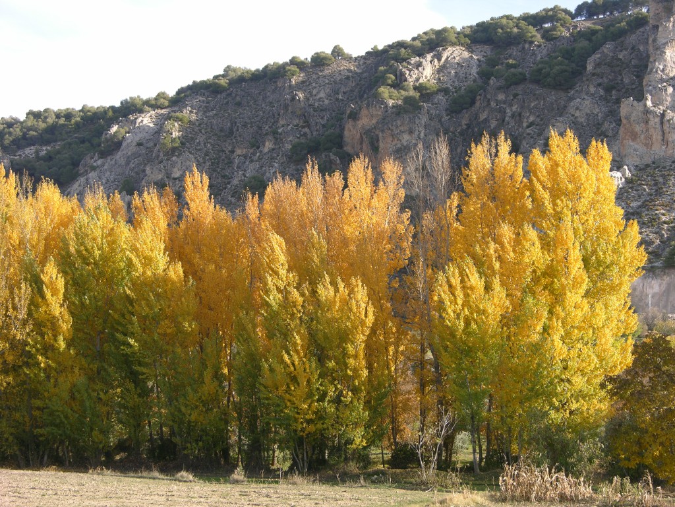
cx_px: 338
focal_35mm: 88
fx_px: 1716
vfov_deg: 16.8
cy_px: 254
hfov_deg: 22.3
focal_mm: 22.3
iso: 50
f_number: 3.9
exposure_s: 1/156
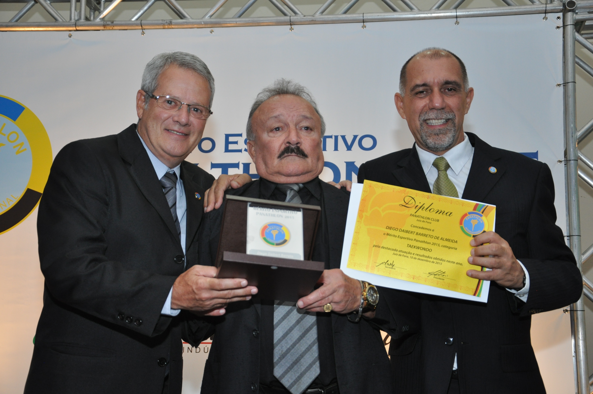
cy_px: 197
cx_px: 296
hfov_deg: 35.1
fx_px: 938
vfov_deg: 23.7
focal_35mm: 57
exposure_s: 1/60
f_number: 4.5
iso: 800
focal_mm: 38
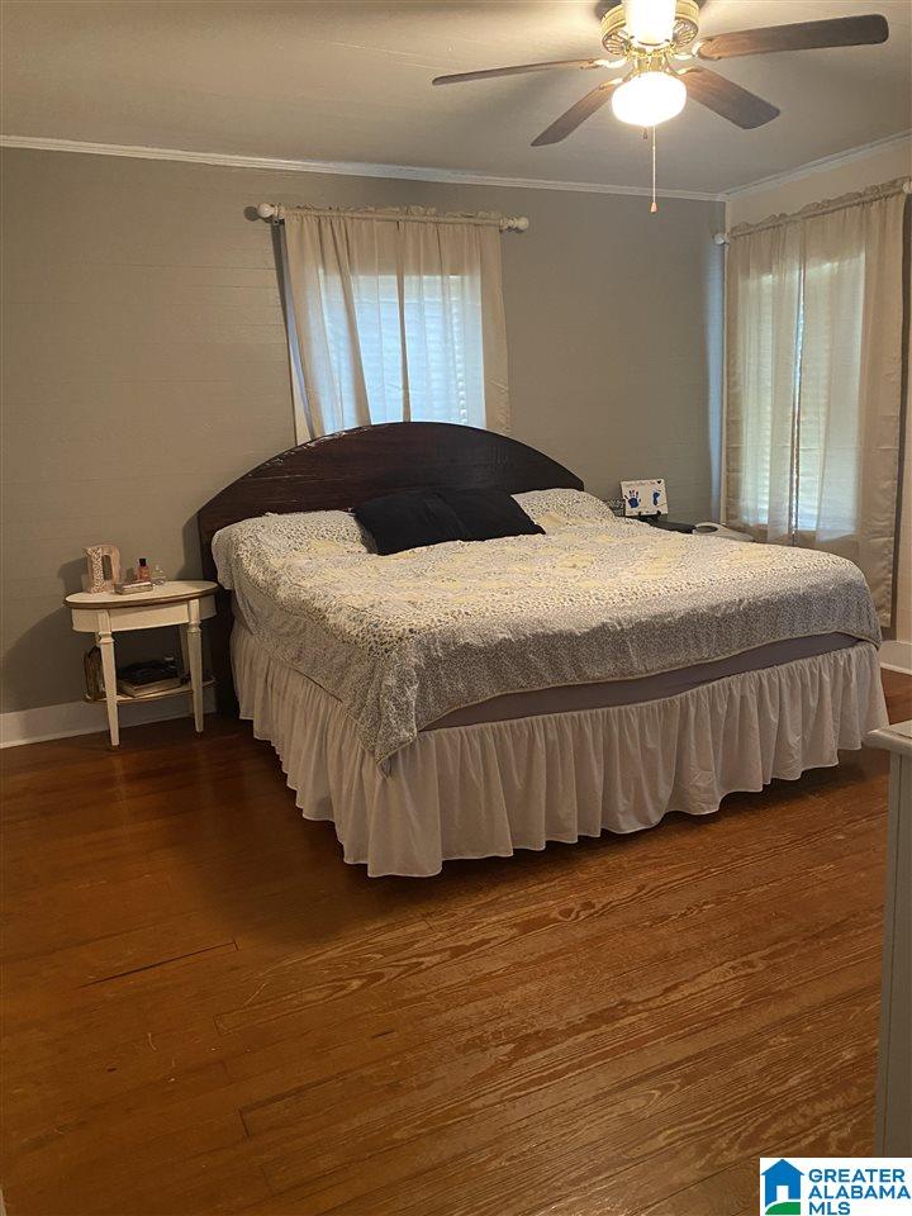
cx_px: 456
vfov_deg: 67.3
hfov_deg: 53.1
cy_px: 608
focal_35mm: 26
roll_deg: +2.4
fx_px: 913
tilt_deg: -11.2
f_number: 1.8
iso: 500
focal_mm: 4.25
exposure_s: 1/30
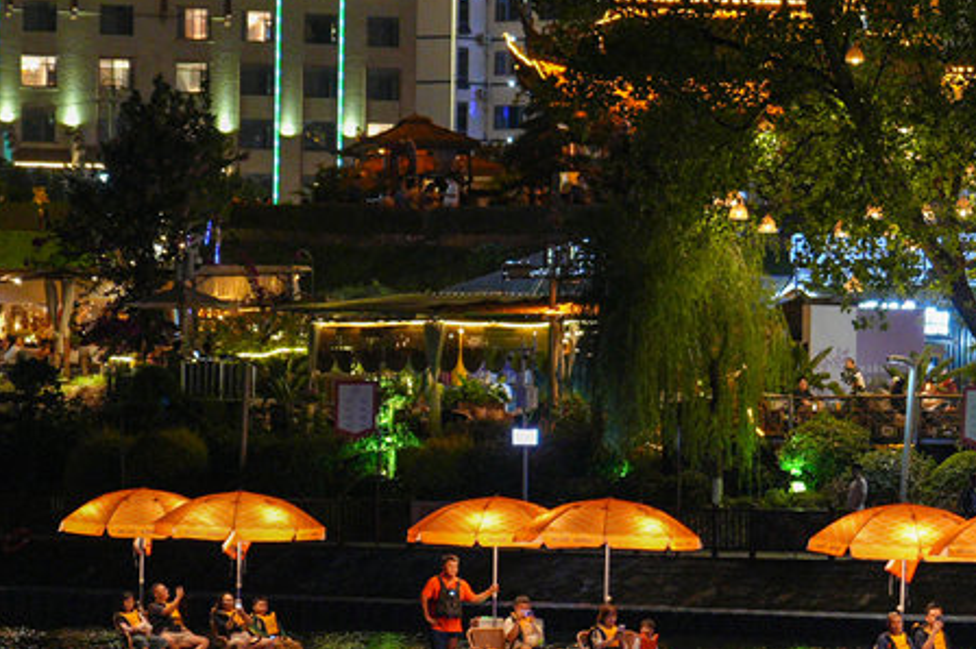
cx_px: 817
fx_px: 7748
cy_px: 391
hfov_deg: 7.2
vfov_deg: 4.8
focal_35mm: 286
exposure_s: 1/125
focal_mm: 107
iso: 3200
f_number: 2.8
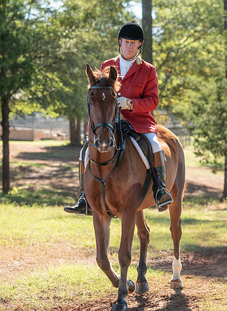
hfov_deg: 10.5
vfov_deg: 14.4
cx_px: 122
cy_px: 156
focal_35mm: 138
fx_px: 1232
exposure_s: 1/320
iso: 280
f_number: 4
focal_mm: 95
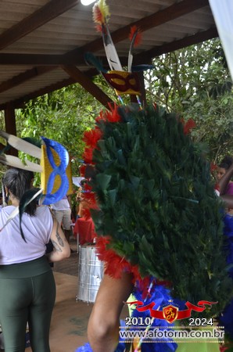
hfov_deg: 31.8
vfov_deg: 46.5
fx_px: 410
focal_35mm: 42
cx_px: 116
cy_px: 176
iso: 500
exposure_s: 1/100
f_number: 7.1
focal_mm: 28
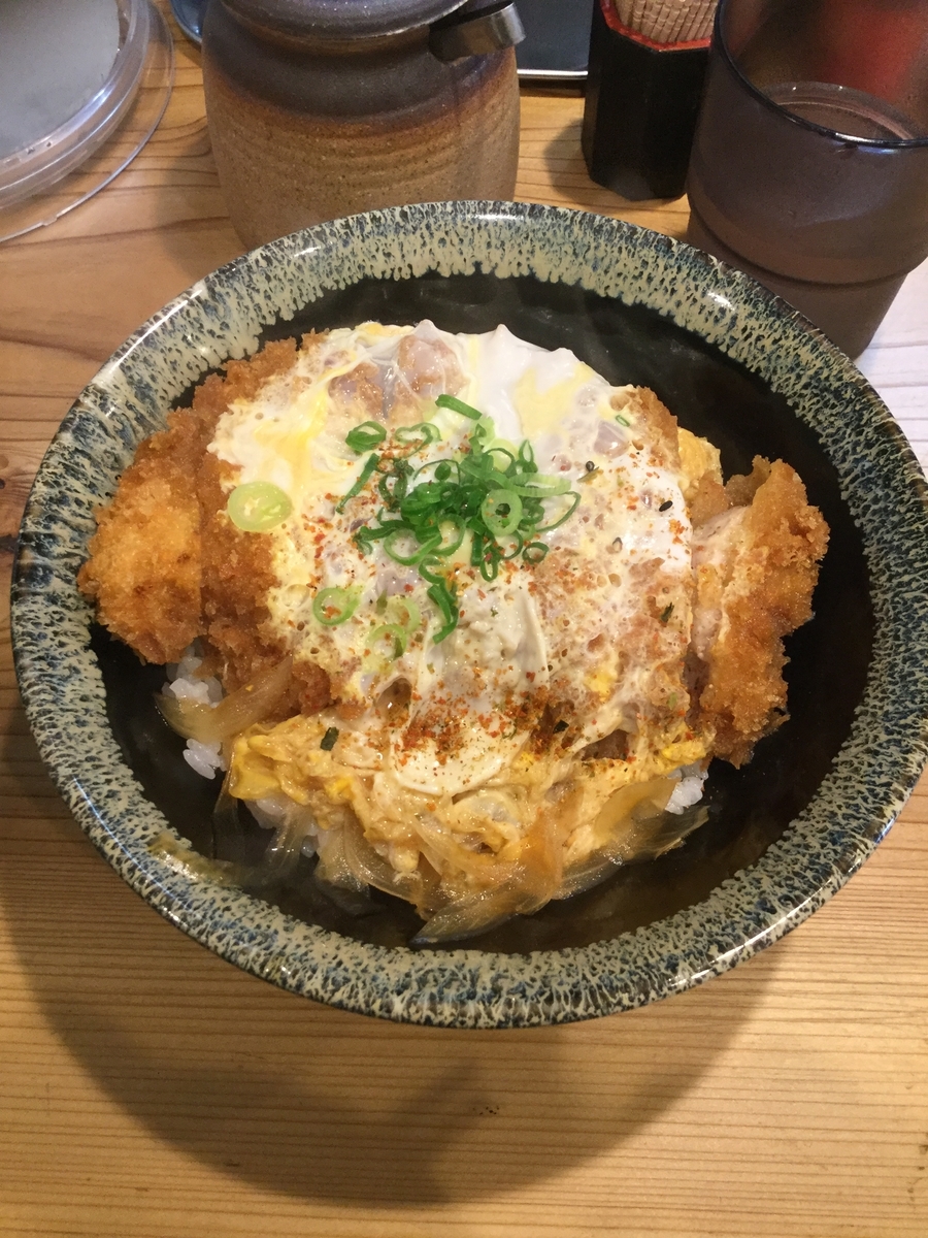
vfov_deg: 58.4
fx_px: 1108
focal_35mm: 31
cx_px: 464
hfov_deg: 45.4
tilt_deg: -62.4
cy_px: 619
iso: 100
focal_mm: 3.3
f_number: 2.4
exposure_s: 1/30
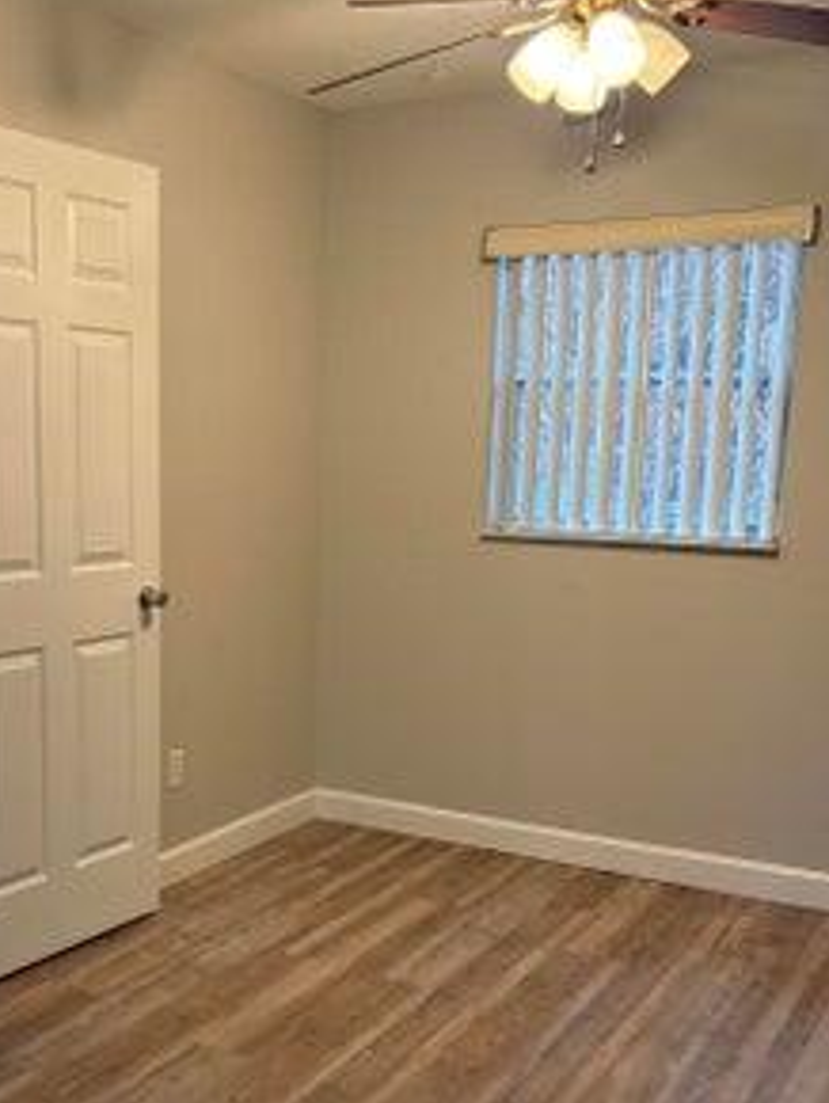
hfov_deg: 33.2
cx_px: 240
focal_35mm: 43
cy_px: 681
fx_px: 1371
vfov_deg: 43.5
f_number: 1.6
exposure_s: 1/60
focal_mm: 5.96
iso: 250
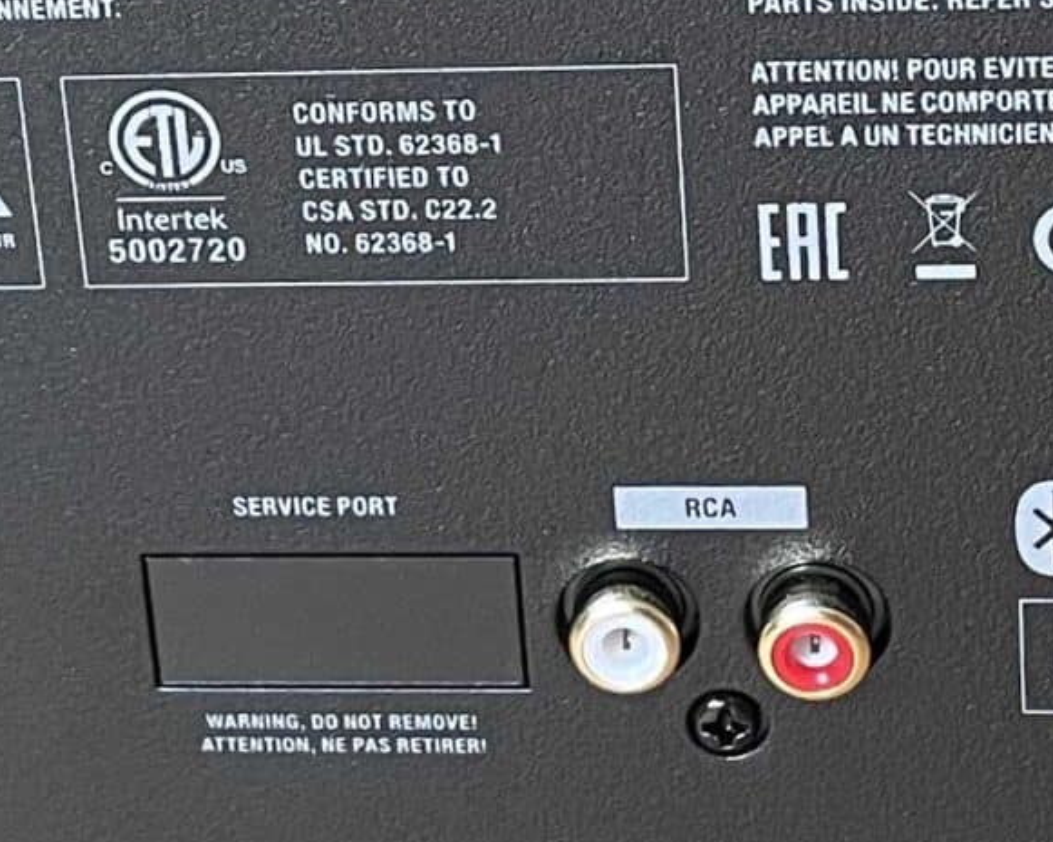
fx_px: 4083
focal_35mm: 131
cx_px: 359
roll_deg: +5.8
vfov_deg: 11.6
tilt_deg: -23.3
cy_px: -34
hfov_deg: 14.7
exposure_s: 1/60
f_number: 1.6
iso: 200
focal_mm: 4.2
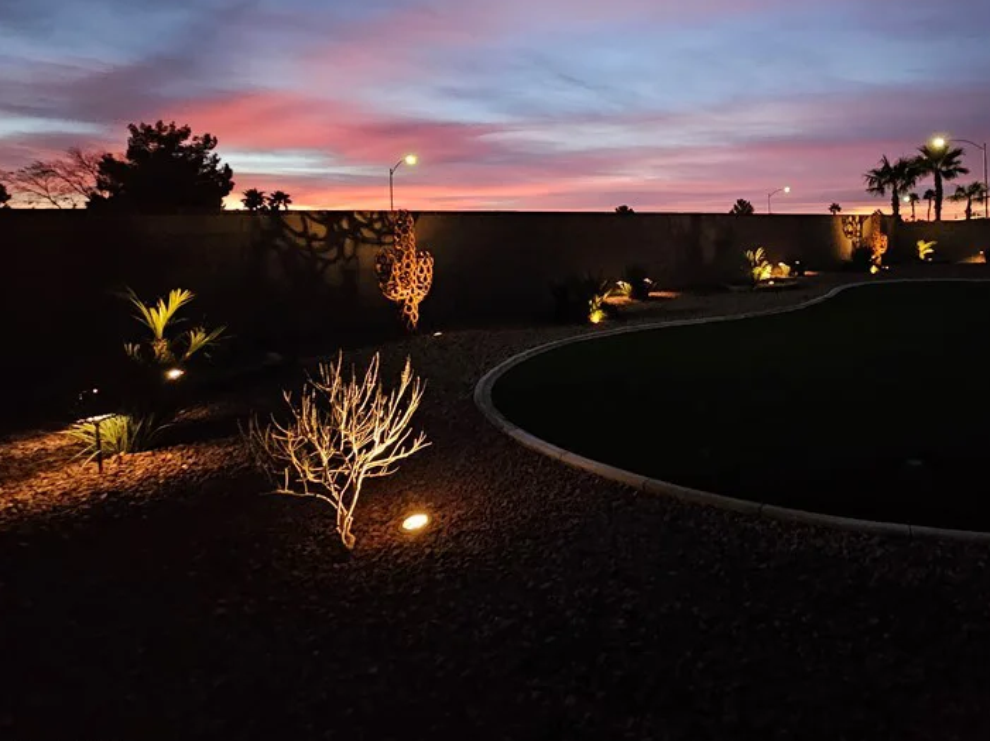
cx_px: 695
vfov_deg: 66.6
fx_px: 543
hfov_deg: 80.5
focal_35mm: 19
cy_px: 243
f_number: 2.2
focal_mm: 2.2
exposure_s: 1/24
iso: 1250
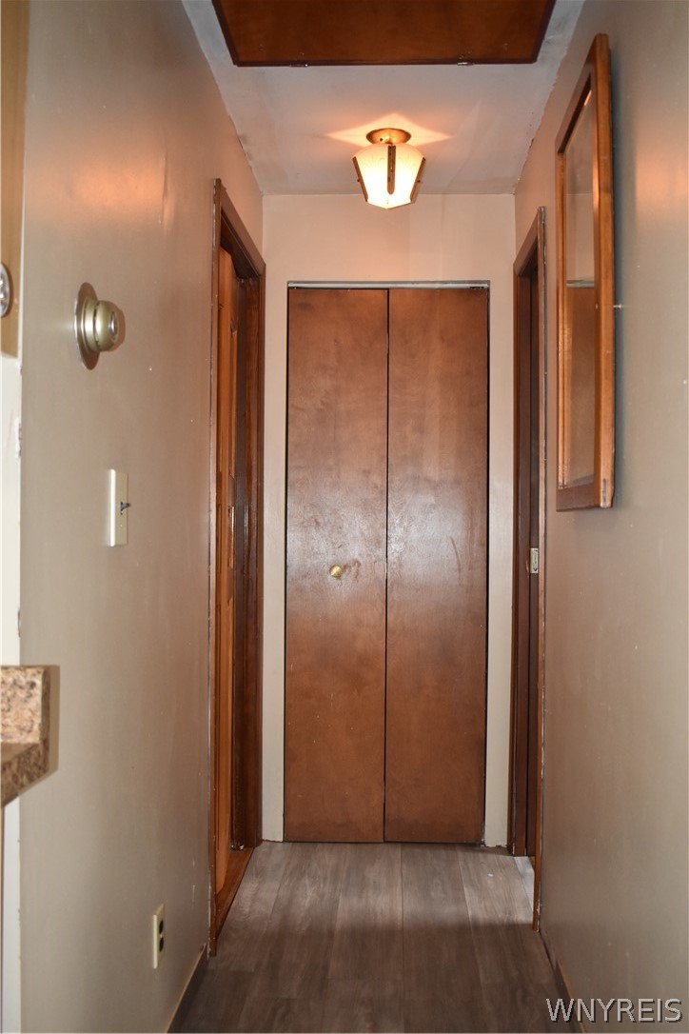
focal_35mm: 36
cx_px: 344
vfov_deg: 53.1
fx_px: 1033
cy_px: 517
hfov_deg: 36.9
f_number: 3.8
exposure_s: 1/60
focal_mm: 24
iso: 1600
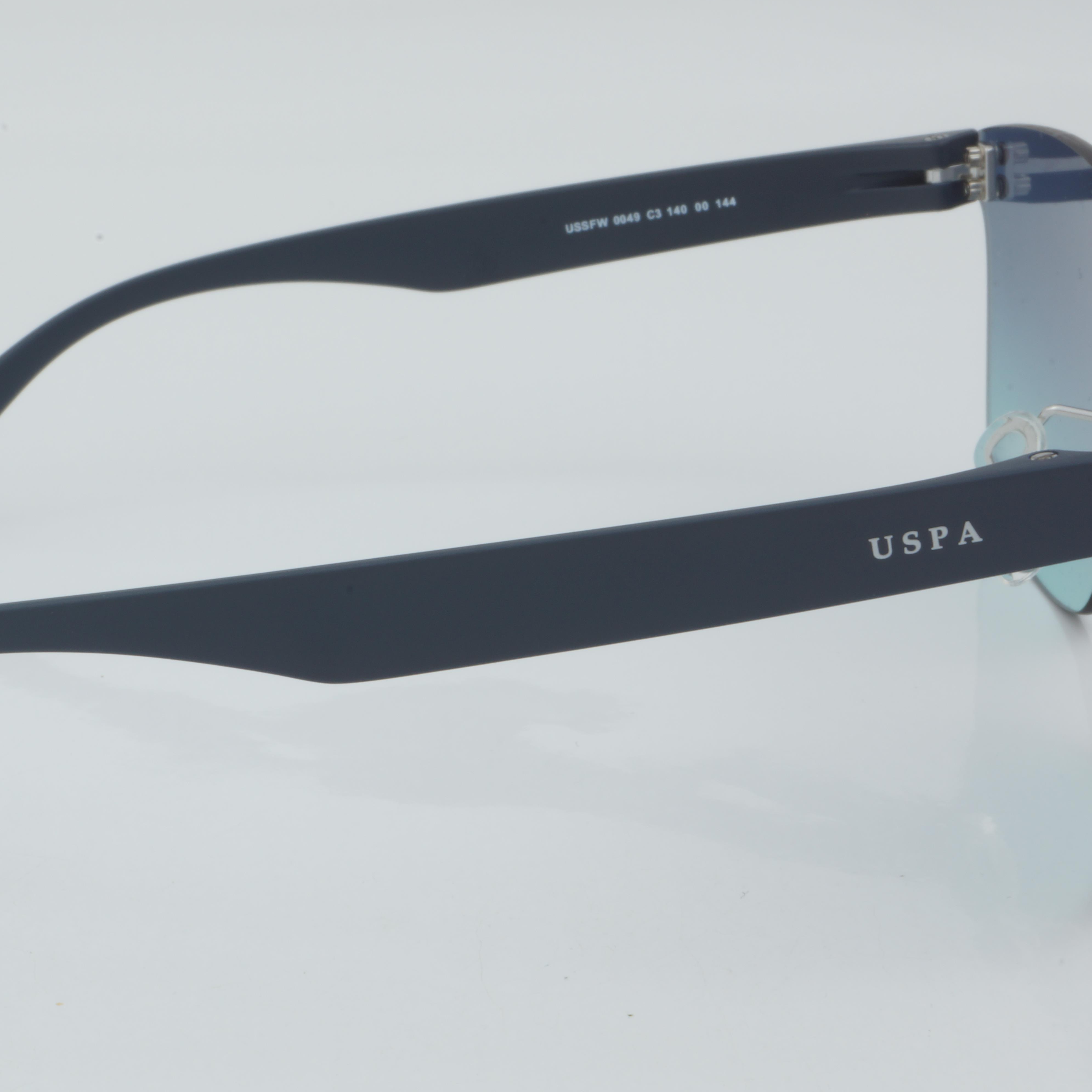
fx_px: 3770
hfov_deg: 16.5
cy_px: 545
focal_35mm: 106
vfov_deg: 16.5
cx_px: 401
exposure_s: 1/3
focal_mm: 55
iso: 100
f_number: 32
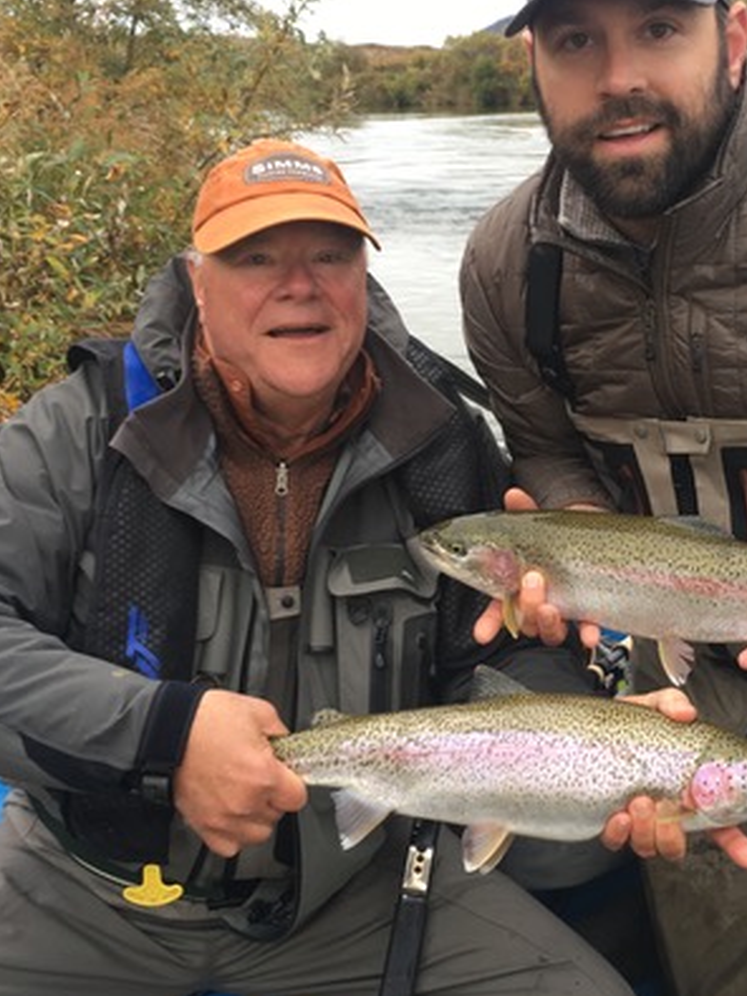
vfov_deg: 40.4
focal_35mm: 47
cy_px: 429
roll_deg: -0.2
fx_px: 1353
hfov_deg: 30.7
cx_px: 472
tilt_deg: -12.2
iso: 32
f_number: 2.2
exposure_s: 1/60
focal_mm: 4.15
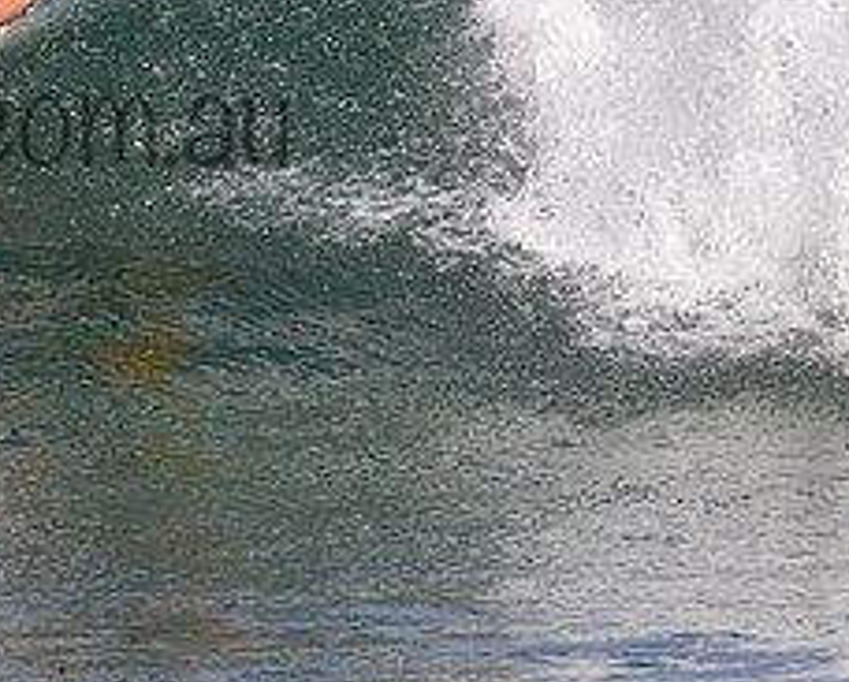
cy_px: 80
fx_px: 48029
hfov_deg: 1.0
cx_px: -104
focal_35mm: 1909
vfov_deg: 0.8
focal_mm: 800
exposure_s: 1/2000
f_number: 11
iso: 1250
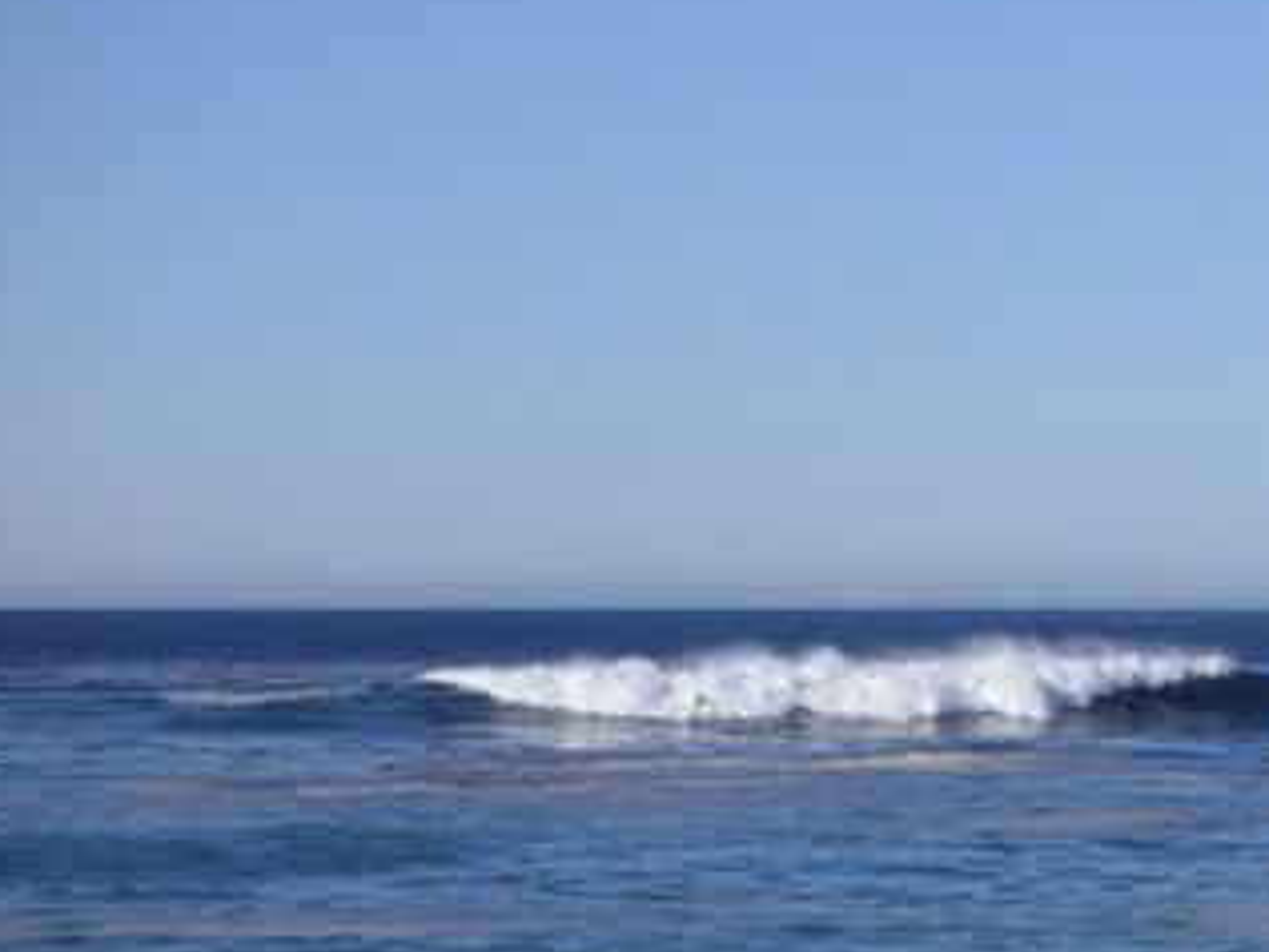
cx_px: 1014
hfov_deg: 10.2
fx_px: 7075
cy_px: 510
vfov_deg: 7.7
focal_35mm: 193
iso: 50
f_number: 8
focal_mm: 17.1
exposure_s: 1/180
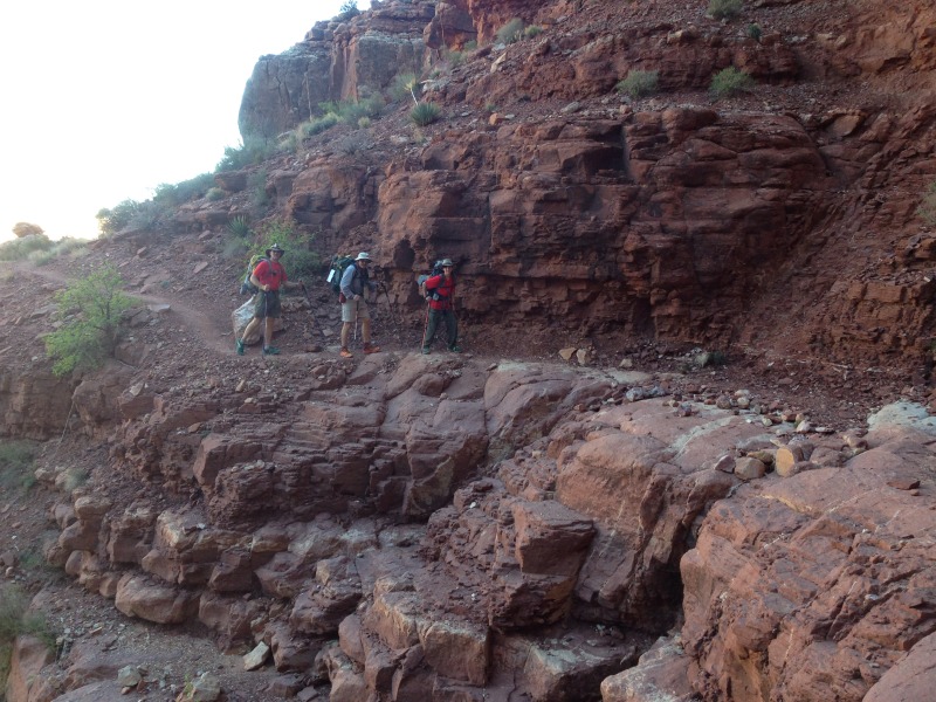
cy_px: 351
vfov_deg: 42.9
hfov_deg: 55.4
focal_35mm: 33
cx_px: 468
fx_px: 892
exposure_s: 1/120
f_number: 2.4
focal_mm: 4.12
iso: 80
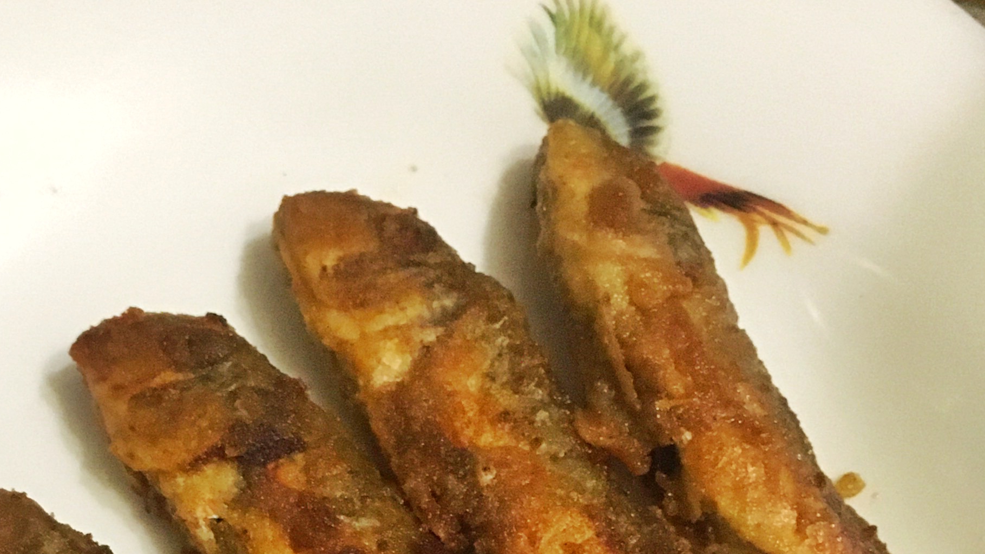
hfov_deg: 29.9
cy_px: 779
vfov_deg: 16.1
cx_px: 325
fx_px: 1828
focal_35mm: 70
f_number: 2.2
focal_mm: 4.15
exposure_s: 1/17
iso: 320
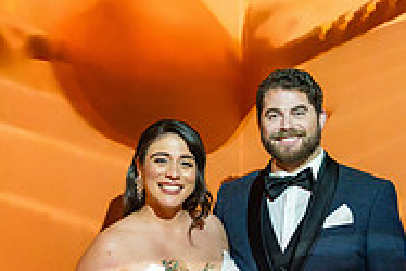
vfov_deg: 8.8
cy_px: 224
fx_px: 1749
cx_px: 180
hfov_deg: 13.2
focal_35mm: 155
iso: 640
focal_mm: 50
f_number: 1.2
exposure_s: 1/500
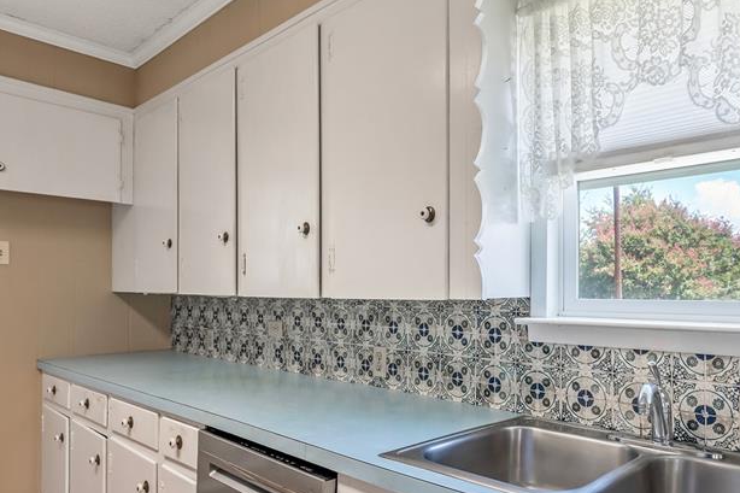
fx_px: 514
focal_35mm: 25
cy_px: 312
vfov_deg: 50.7
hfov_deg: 70.4
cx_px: 462
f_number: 8
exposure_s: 1/25
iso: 800
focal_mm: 15
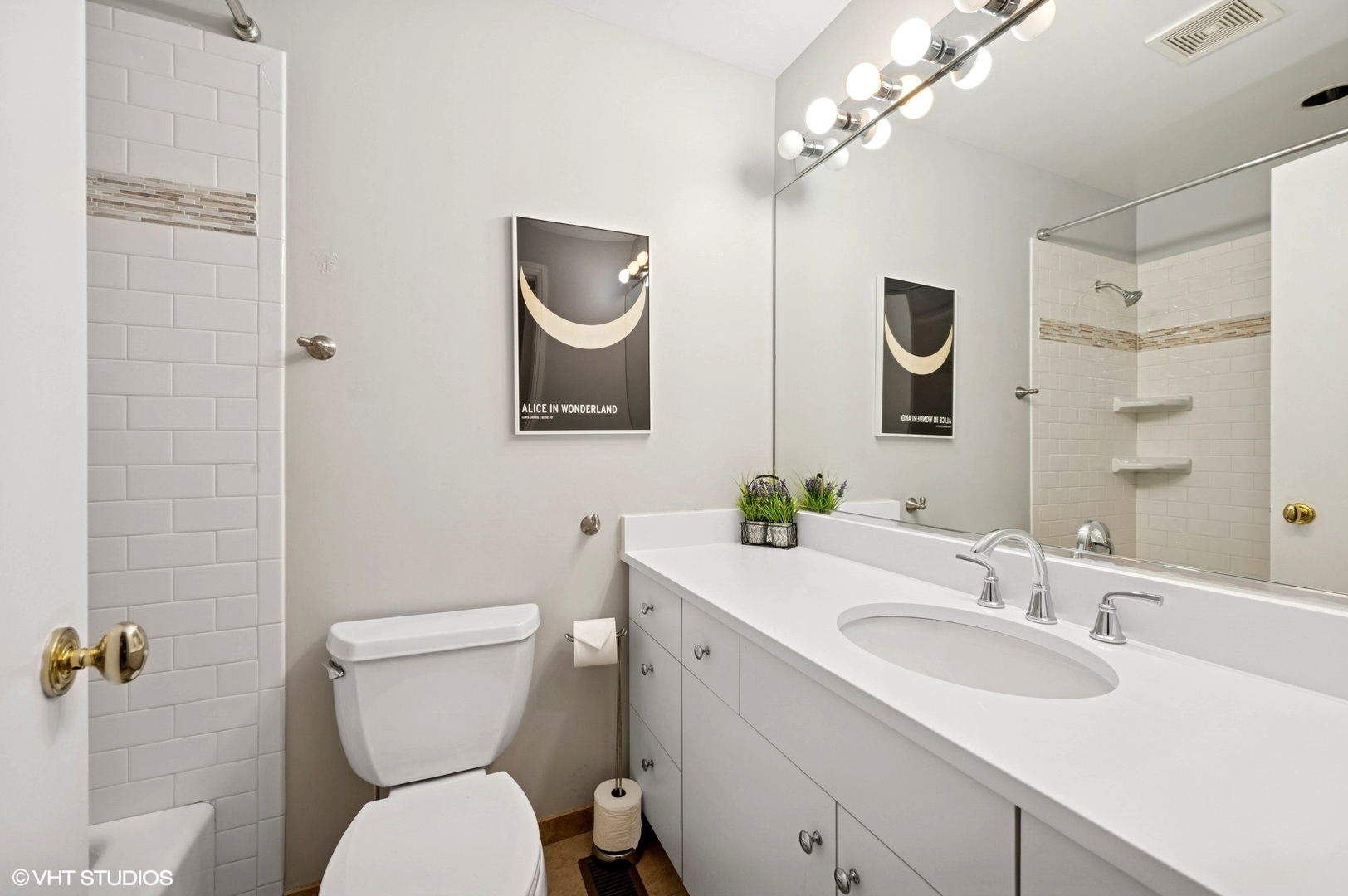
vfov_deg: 81.1
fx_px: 524
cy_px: 448
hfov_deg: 104.3
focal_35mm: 14
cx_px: 674
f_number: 10
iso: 100
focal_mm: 14
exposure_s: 1/5
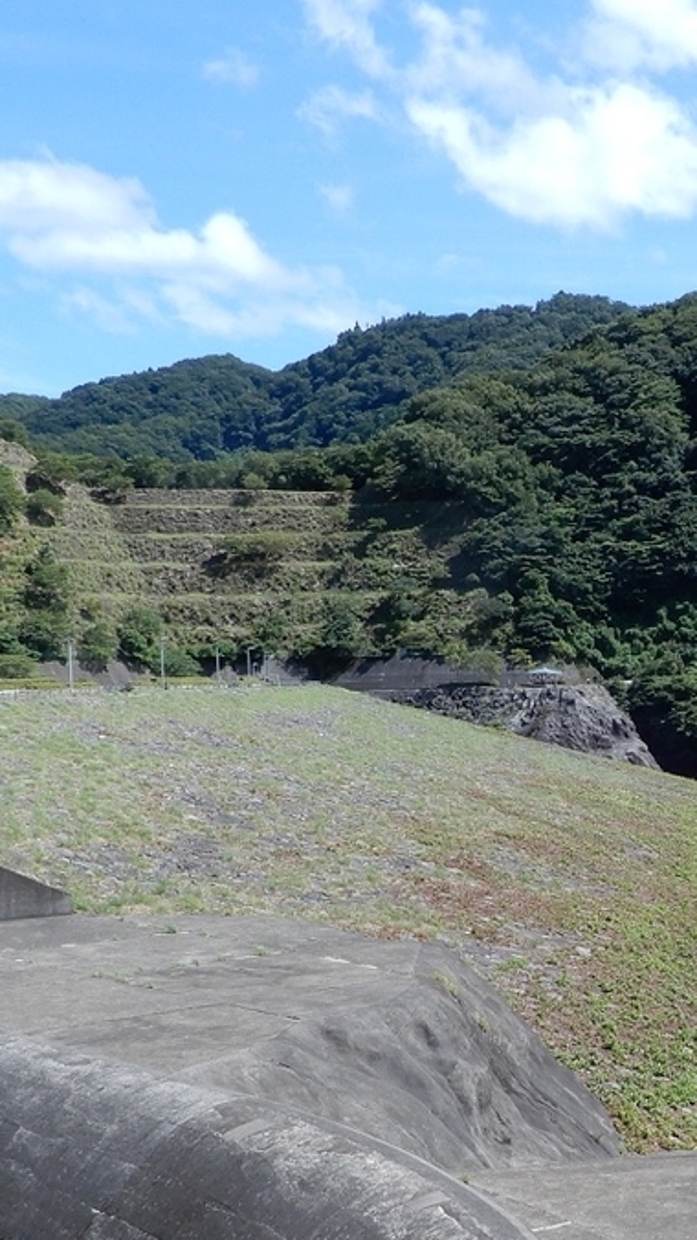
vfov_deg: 35.8
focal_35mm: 58
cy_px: 796
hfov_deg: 20.4
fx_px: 1907
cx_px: 600
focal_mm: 5.4
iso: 80
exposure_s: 1/200
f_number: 6.3
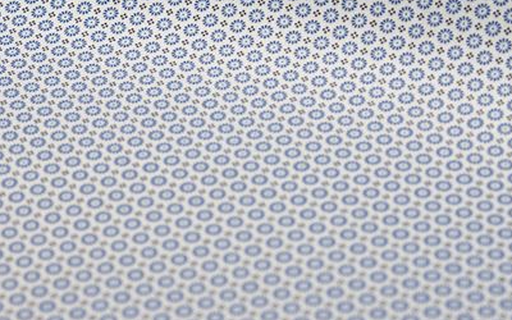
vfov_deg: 9.9
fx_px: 1828
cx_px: 257
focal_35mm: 131
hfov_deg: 15.9
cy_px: -63
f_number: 8
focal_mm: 85
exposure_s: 1/100
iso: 160
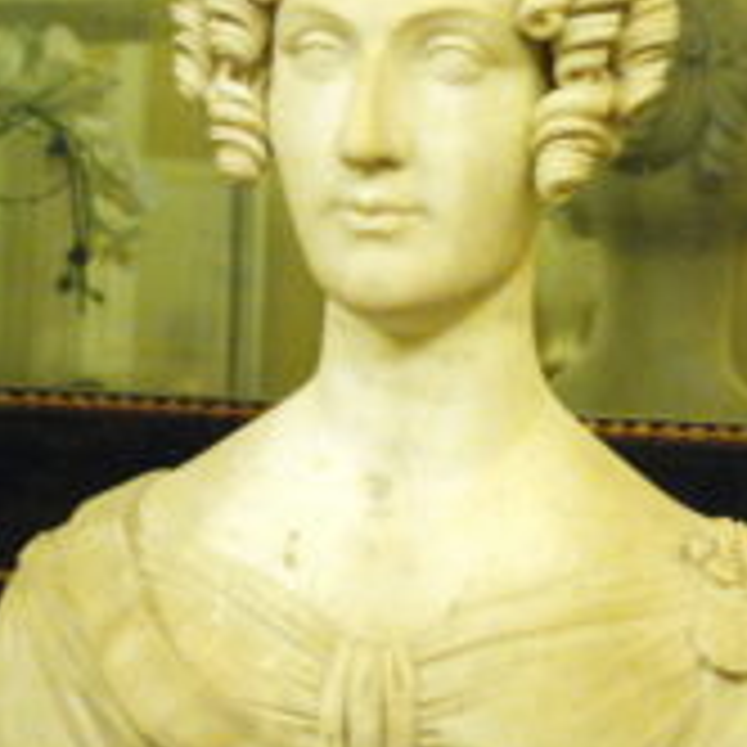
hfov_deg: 15.7
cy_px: 479
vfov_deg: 15.6
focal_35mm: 111
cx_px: 400
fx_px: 2717
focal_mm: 29
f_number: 4
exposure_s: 1/15
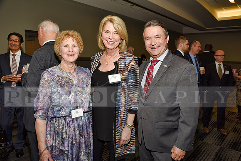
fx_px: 194
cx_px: 120
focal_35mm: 29
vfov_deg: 45.0
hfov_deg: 63.6
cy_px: 80
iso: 200
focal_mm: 29
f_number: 5
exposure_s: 1/60
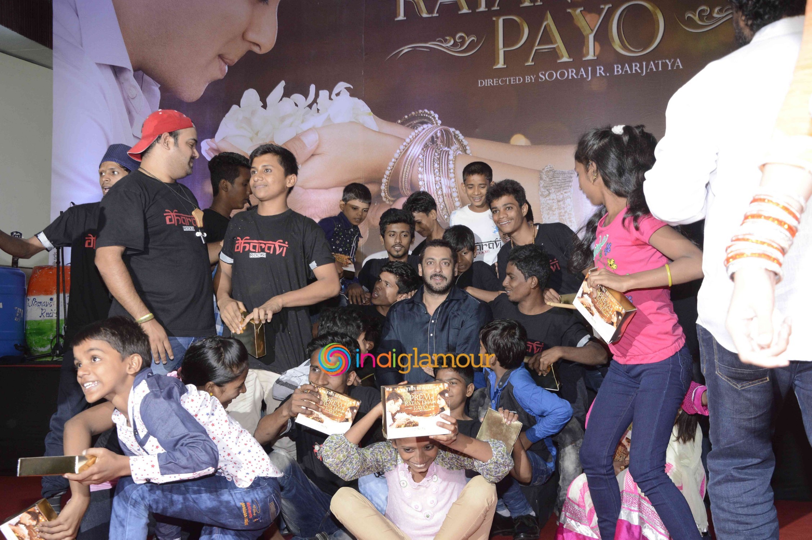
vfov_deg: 31.8
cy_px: 270
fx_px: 946
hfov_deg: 46.4
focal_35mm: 42
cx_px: 406
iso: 800
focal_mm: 28
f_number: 6.3
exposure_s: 1/160
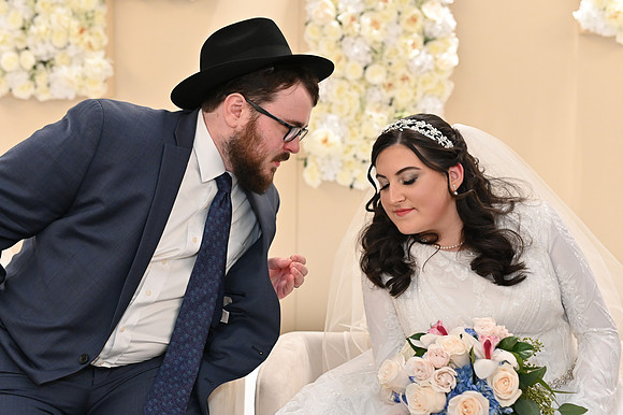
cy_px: 208
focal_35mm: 50
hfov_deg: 39.6
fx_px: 865
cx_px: 312
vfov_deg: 27.0
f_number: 4
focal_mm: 50
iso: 3200
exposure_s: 1/100
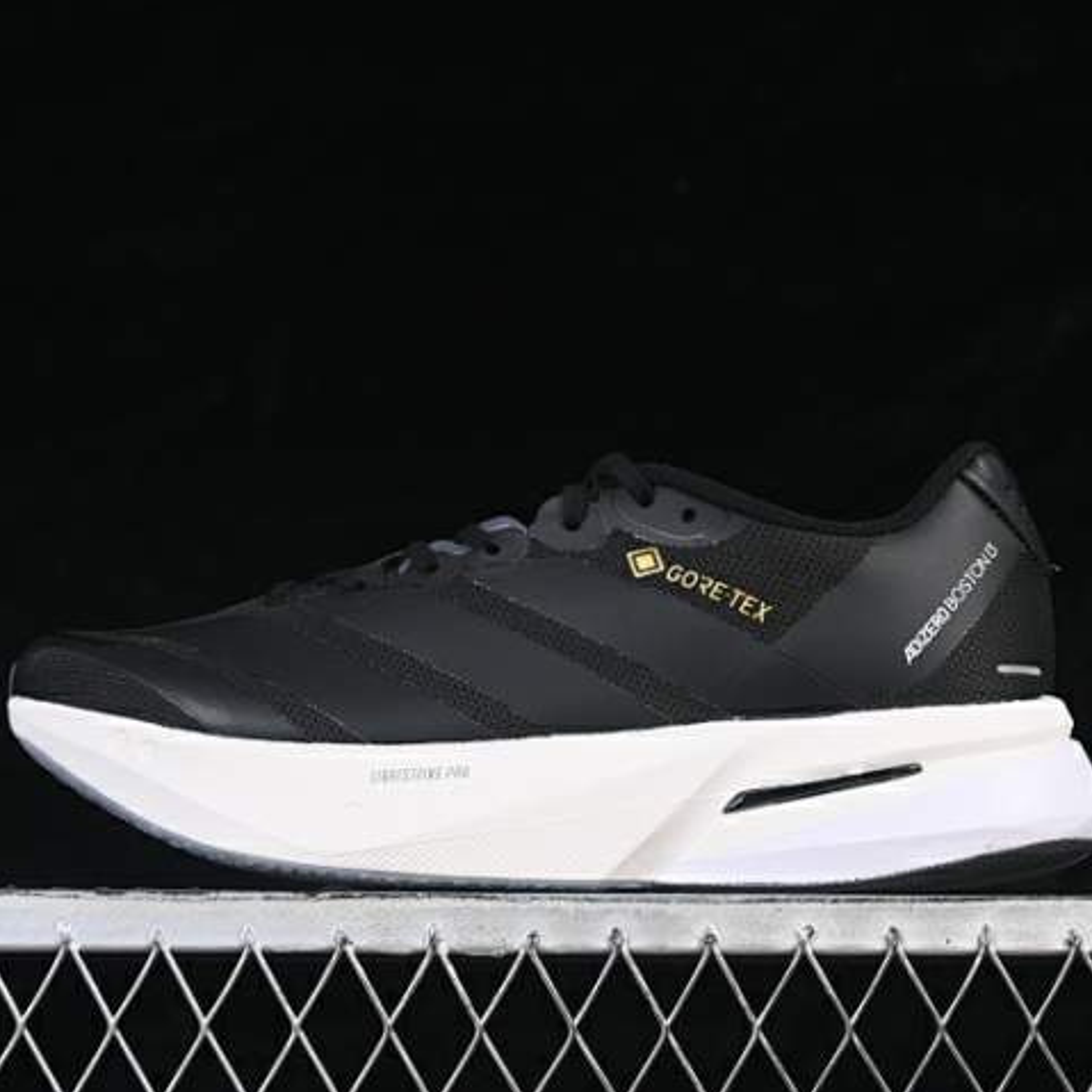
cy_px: 547
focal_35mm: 97
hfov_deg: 17.9
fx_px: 3462
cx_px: 574
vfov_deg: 17.9
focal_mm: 50
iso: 160
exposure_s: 1/60
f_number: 6.3
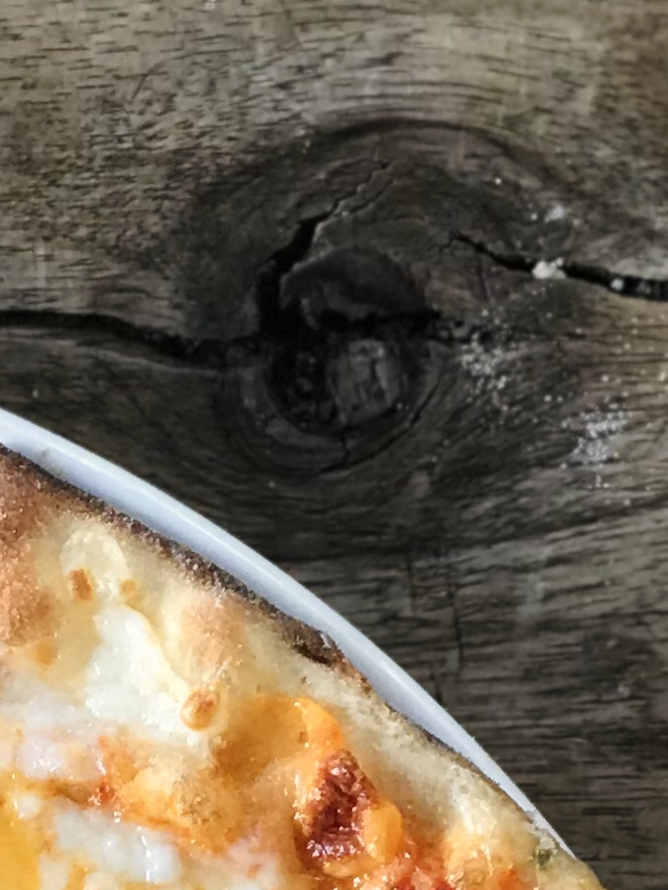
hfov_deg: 5.8
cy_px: 1747
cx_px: -497
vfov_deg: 7.5
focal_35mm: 254
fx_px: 6534
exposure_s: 1/50
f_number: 2.8
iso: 20
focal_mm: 6.6
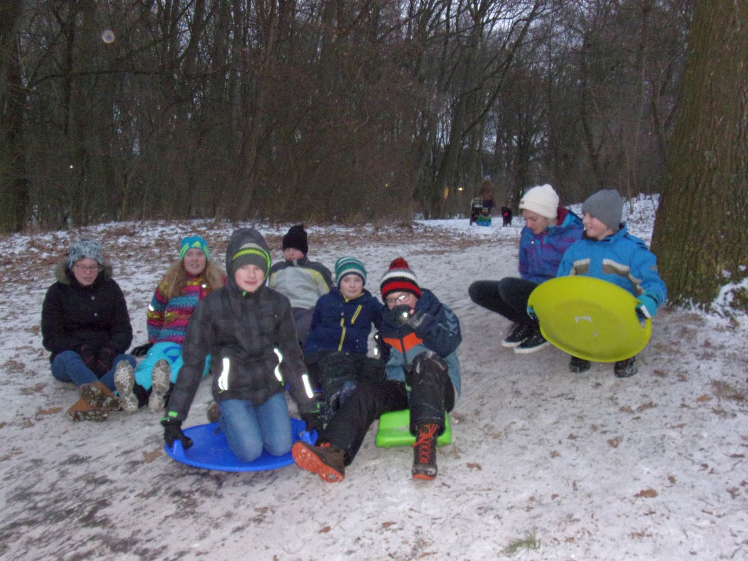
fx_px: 713
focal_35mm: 33
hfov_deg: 55.3
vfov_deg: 43.0
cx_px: 374
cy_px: 280
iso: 578
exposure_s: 1/34
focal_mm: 5.9
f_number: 3.7
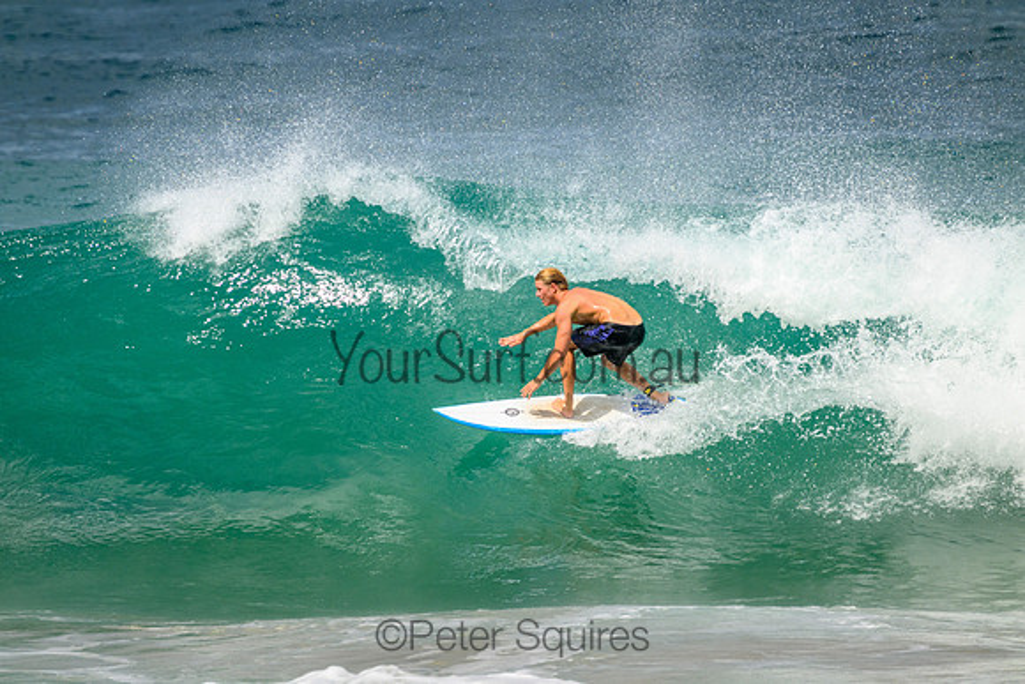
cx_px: 512
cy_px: 342
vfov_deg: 1.7
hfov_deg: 2.6
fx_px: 22782
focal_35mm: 800
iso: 800
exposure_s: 1/2000
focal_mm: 800
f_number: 11
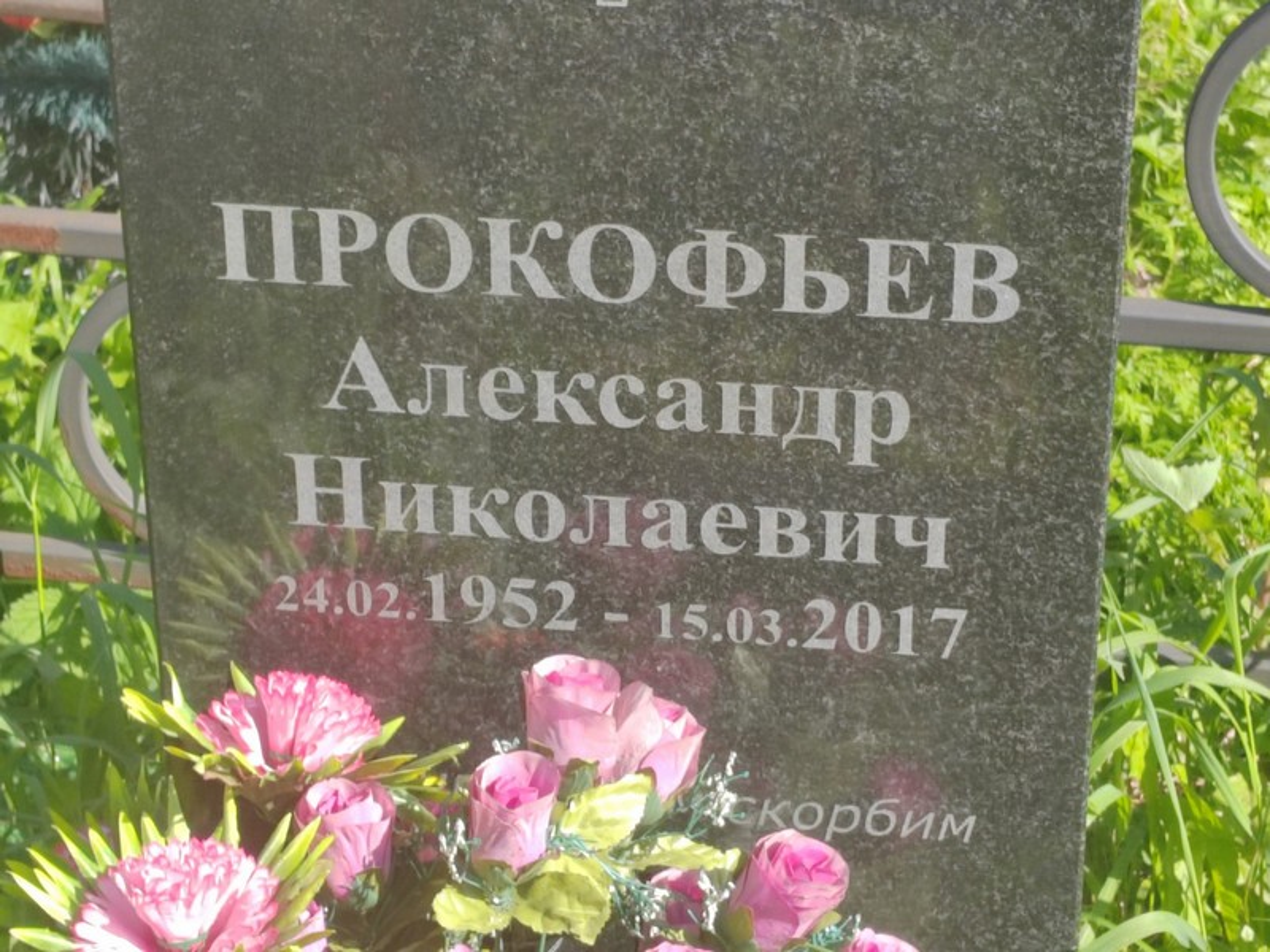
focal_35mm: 93
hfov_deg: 21.1
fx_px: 3412
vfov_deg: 15.9
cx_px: 635
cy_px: 476
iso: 100
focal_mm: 5.52
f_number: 1.9
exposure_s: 1/510
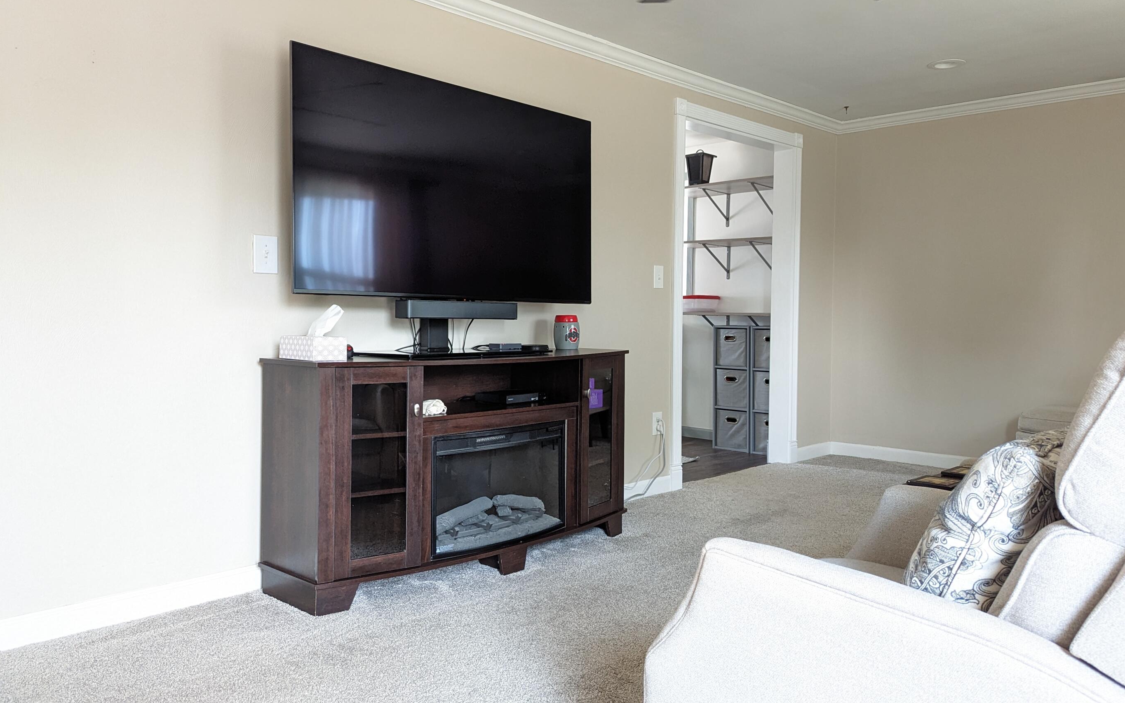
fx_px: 859
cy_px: 338
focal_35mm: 28
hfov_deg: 66.3
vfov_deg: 44.5
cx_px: 616
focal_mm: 6.81
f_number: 1.85
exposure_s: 1/120
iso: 531
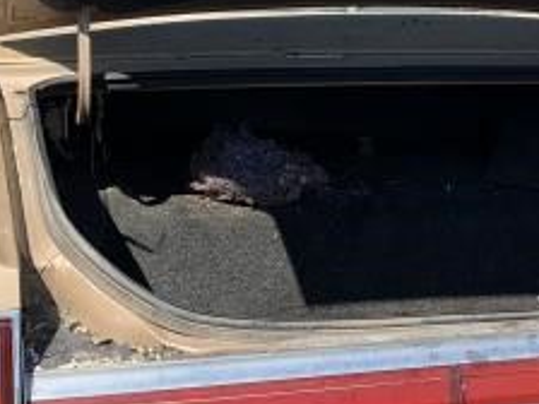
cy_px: 147
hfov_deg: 20.3
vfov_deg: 15.9
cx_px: 556
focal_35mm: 93
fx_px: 1448
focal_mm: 4.25
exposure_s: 1/1149
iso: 25
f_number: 1.8
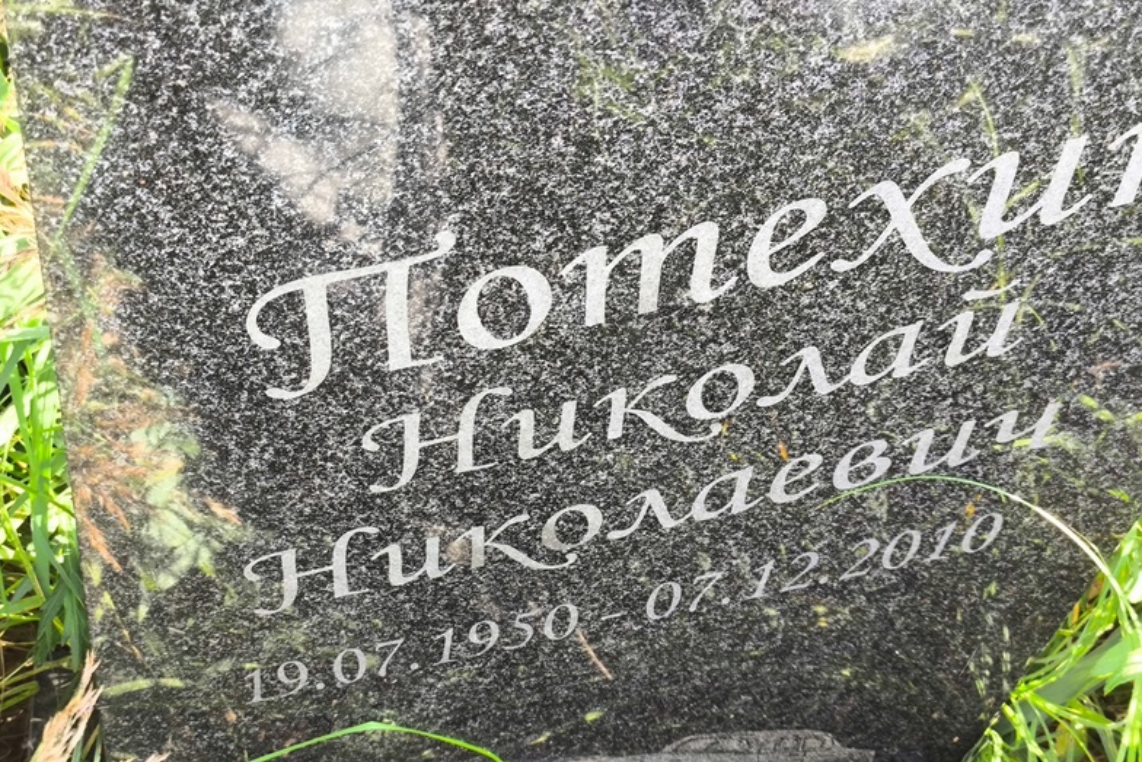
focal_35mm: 53
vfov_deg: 25.5
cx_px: 575
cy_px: 434
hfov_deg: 37.5
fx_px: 1681
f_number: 1.7
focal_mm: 4.71
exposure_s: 1/50
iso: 64
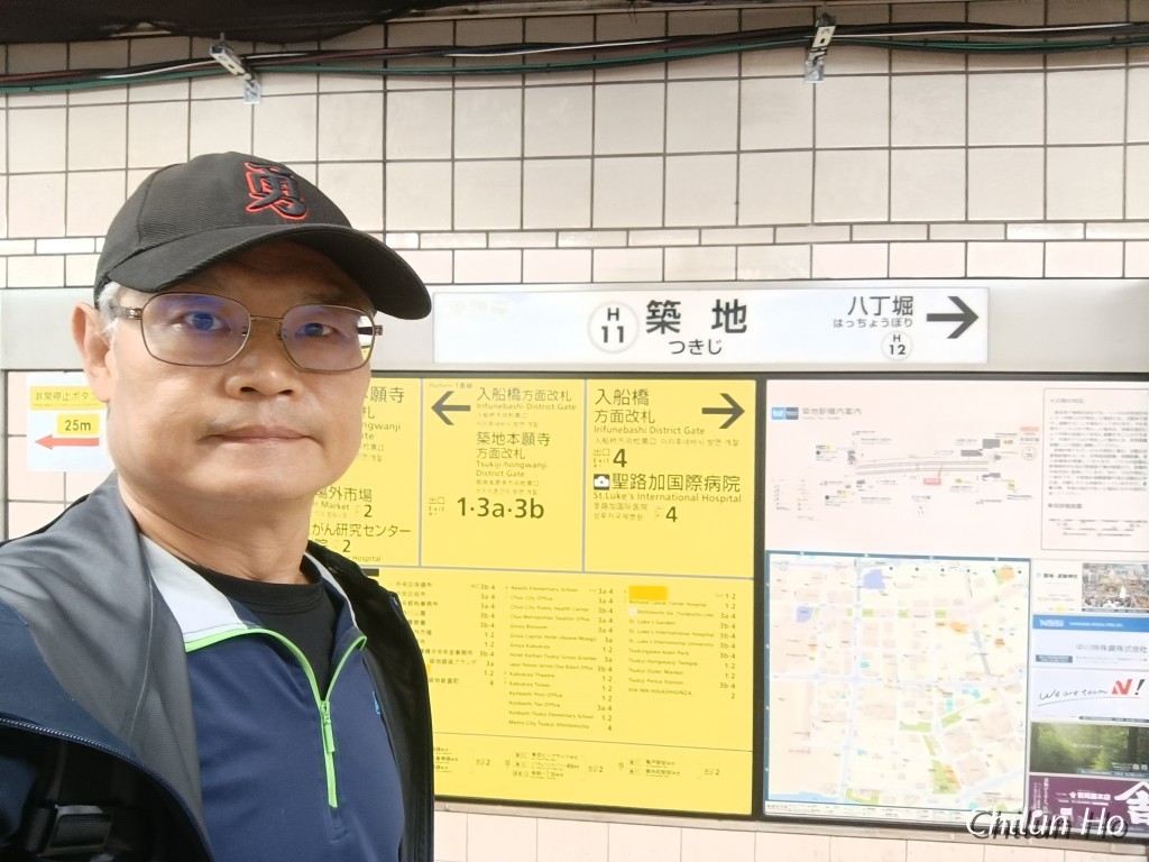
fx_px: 797
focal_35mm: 24
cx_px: 574
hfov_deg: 71.6
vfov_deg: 56.8
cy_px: 431
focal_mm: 3.24
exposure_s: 1/33.3
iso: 178
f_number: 2.45
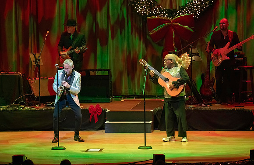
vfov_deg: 5.3
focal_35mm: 255
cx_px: 127
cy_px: 83
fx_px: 1784
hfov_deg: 8.1
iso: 5000
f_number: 8
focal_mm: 250
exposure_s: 1/320
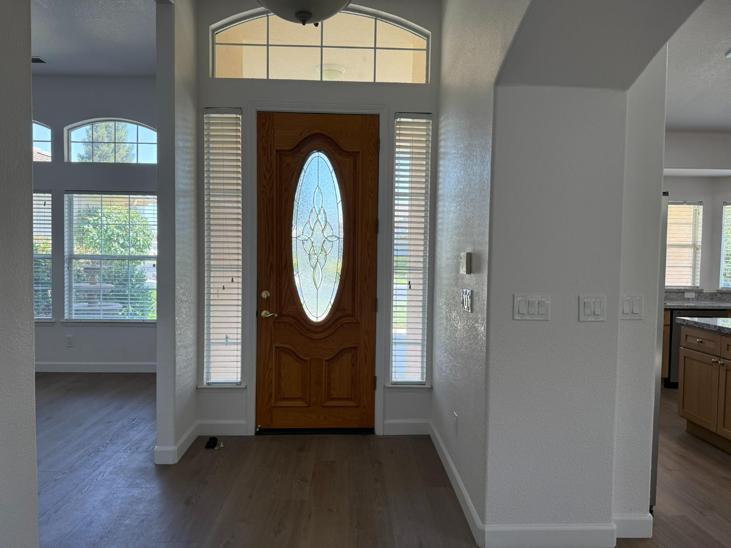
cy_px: 274
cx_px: 366
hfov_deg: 71.6
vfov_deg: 56.8
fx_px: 507
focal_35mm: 24
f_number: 1.78
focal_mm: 6.76
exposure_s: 1/234
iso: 125
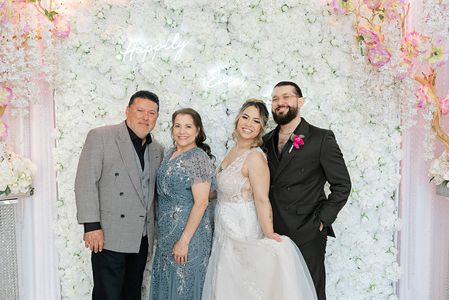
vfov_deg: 37.9
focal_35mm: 35
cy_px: 150
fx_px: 437
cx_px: 224
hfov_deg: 54.4
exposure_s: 1/160
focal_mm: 35
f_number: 4
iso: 400
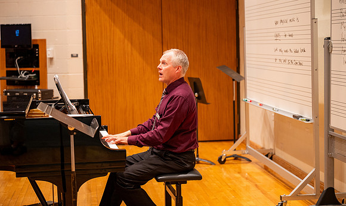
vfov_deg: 17.4
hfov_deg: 28.8
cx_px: 173
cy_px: 91
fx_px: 673
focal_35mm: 72
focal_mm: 70
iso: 1250
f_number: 2.8
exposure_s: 1/125
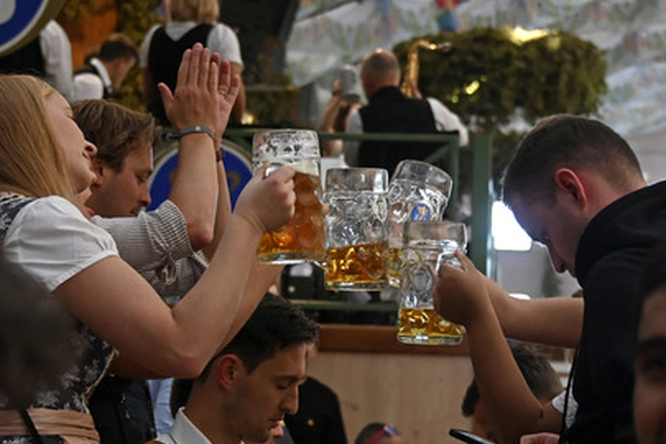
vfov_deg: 11.4
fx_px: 2220
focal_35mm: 120
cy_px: 207
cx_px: 355
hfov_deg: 17.1
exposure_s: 1/500
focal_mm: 72
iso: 5000
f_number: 5.6
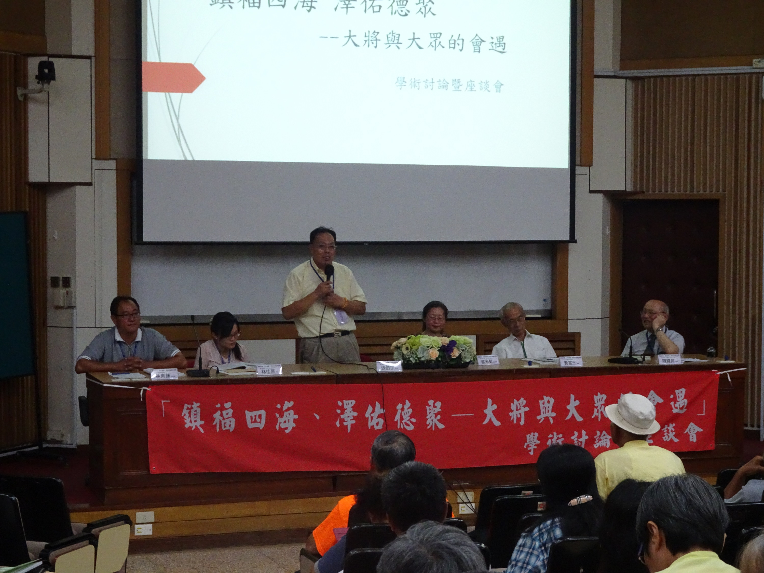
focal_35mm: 78
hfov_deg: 25.0
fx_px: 1722
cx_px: 382
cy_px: 286
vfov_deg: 18.9
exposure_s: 1/30
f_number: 5
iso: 800
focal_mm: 13.26
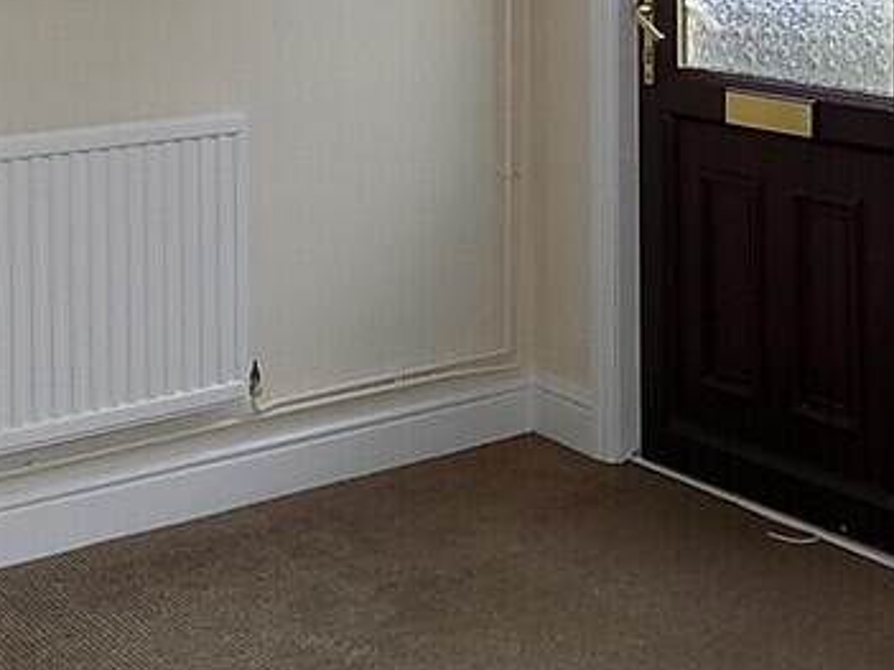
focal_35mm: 70
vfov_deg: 19.6
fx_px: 1807
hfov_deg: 27.7
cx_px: 558
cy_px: -163
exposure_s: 1/50
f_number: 3.1
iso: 80
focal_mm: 4.3
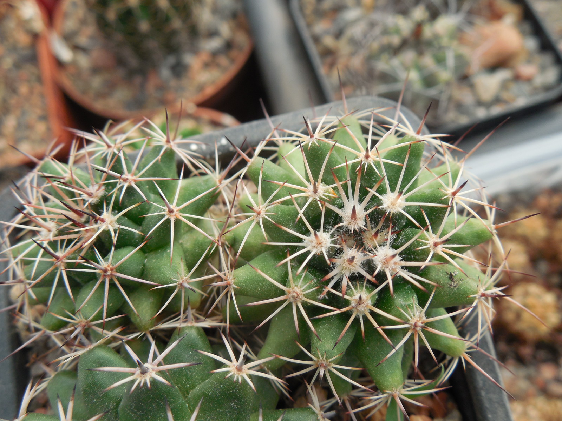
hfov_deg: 58.4
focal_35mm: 31
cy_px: 210
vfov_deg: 45.4
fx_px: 503
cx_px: 281
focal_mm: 5.6
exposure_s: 1/250
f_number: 3.6
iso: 125
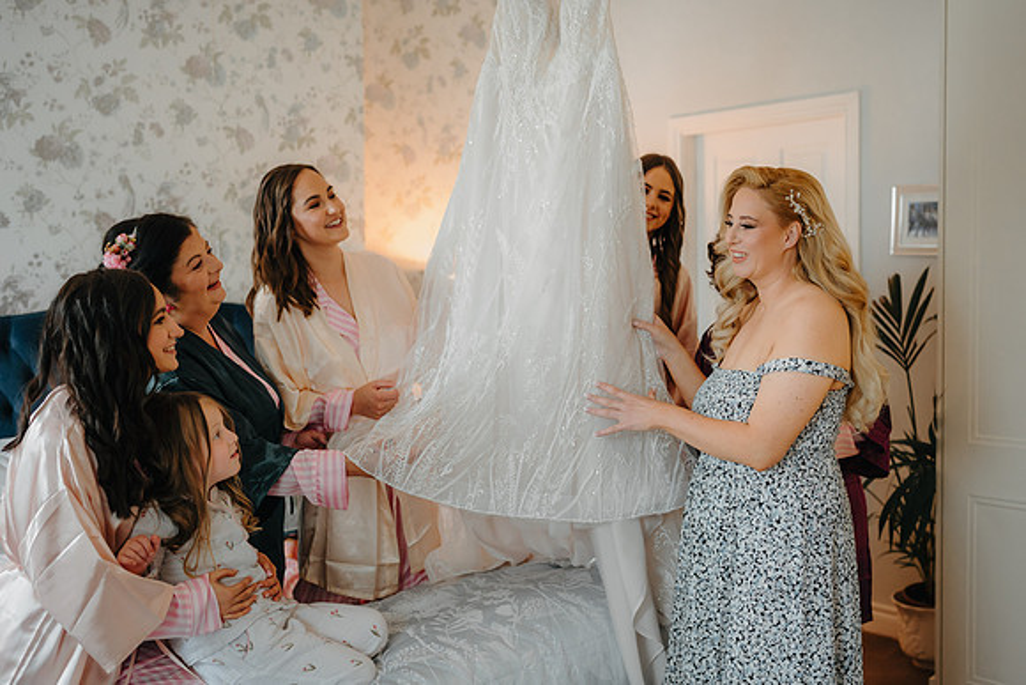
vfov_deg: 34.3
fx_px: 1109
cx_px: 558
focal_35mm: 39
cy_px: 333
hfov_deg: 49.6
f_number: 2
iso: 1000
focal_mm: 35
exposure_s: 1/200
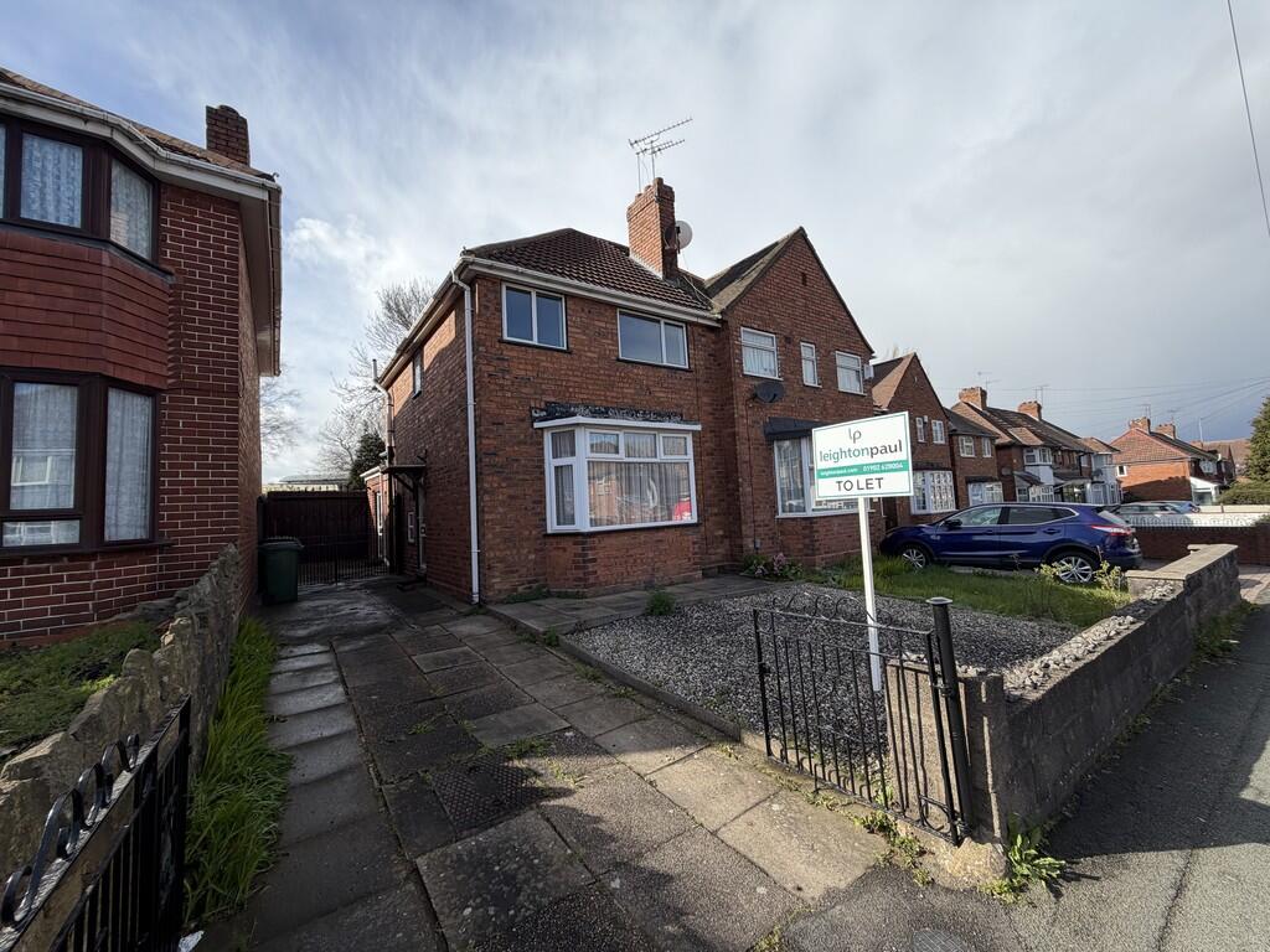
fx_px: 514
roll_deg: +2.9
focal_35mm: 14
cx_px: 635
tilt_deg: +3.5
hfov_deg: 102.1
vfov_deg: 85.7
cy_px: 476
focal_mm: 2.22
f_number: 2.2
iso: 20
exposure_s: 1/888
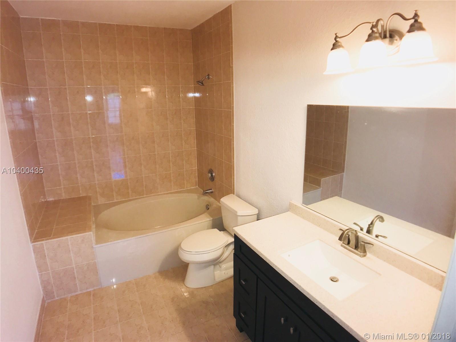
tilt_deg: -13.3
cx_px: 228
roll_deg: +0.9
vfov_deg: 49.7
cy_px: 171
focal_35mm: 28
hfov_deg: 63.4
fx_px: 369
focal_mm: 3.99
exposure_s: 1/31
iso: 20
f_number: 1.8
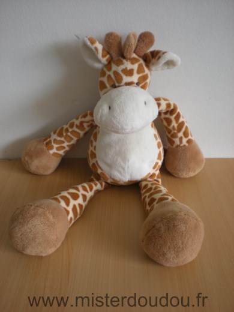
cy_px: 156
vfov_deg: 49.0
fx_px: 343
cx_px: 117
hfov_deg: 37.7
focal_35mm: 38
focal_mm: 6.3
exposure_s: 1/49.6
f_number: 3.1
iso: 64
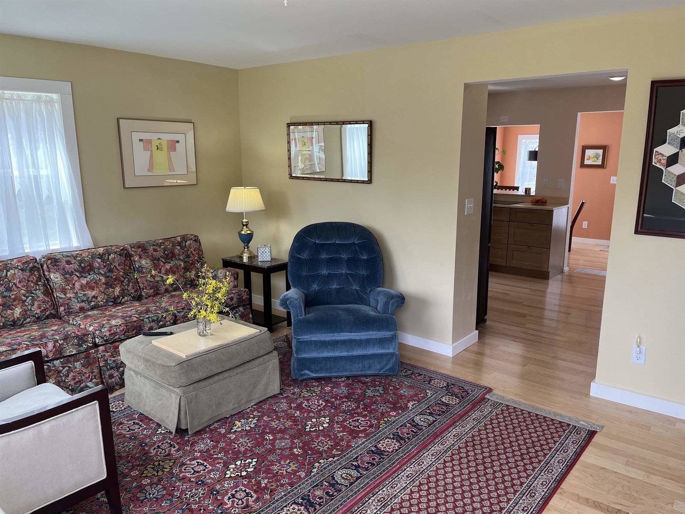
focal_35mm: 26
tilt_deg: -11.9
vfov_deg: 53.1
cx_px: 342
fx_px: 515
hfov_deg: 67.3
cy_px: 257
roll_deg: -0.4
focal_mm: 5.1
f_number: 1.6
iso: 64
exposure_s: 1/133
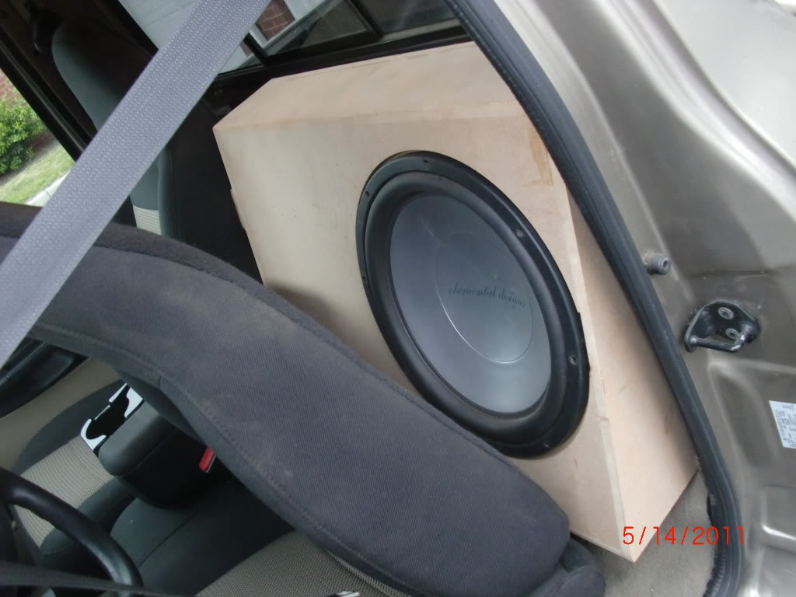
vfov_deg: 39.7
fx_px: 828
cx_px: 398
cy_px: 298
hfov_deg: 51.4
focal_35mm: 36
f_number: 2.8
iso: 320
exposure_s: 1/60
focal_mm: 6.3
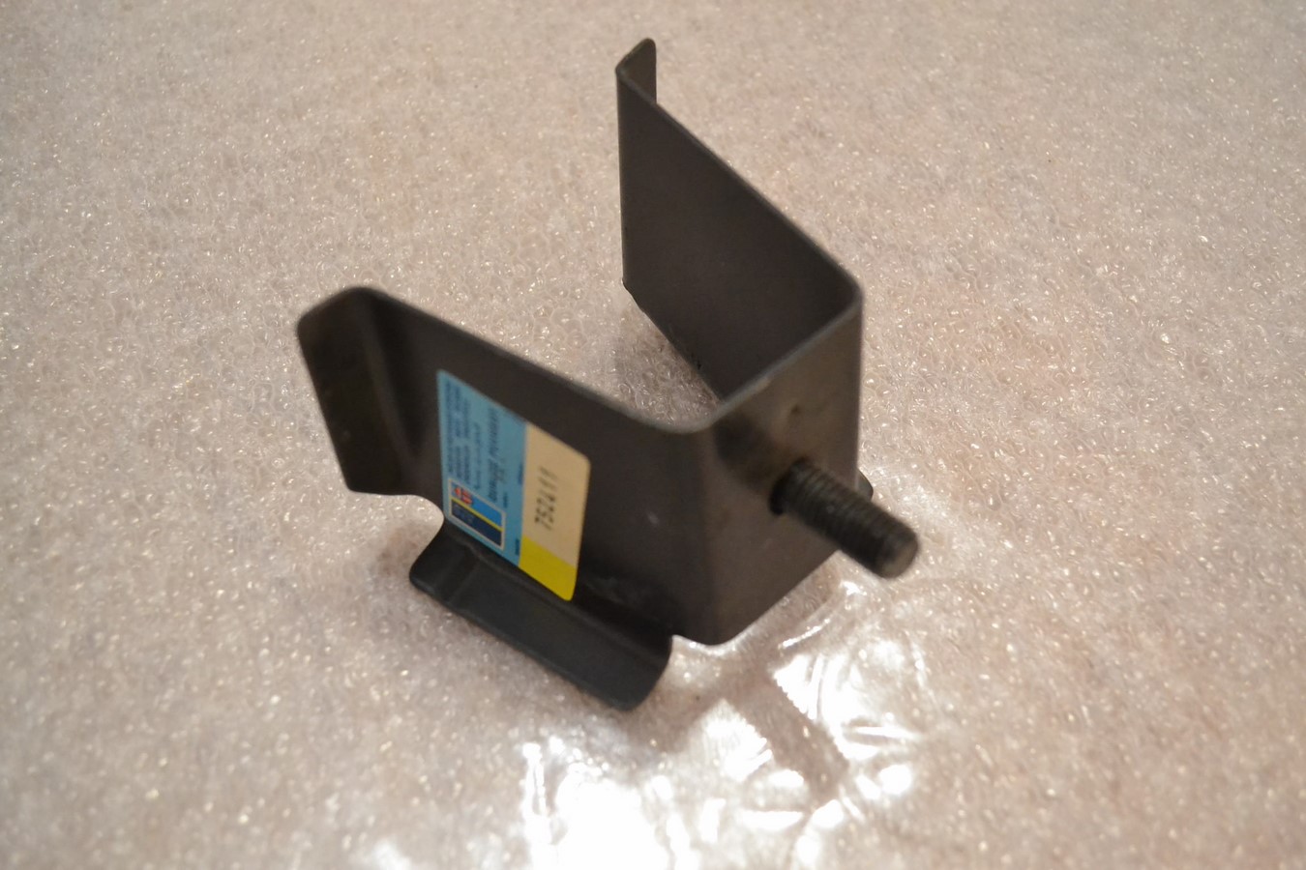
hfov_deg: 53.1
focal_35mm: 36
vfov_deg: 36.9
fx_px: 1306
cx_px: 653
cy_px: 435
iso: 3200
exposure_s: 1/40
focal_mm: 24
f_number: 4
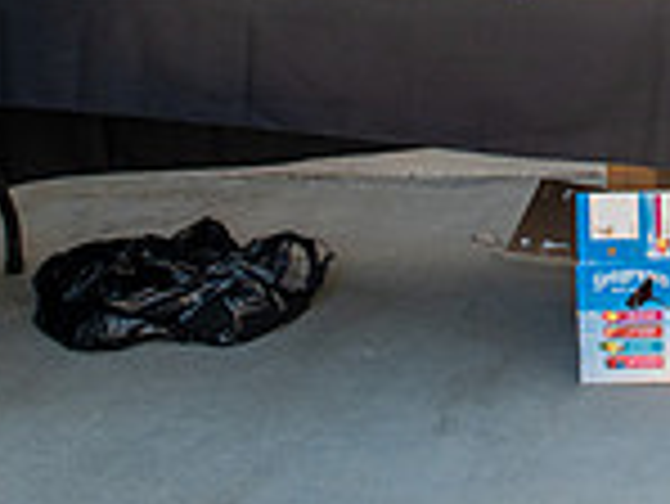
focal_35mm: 90
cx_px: 872
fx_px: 1743
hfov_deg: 20.0
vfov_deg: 15.4
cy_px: -200
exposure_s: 1/200
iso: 400
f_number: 6.3
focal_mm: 24
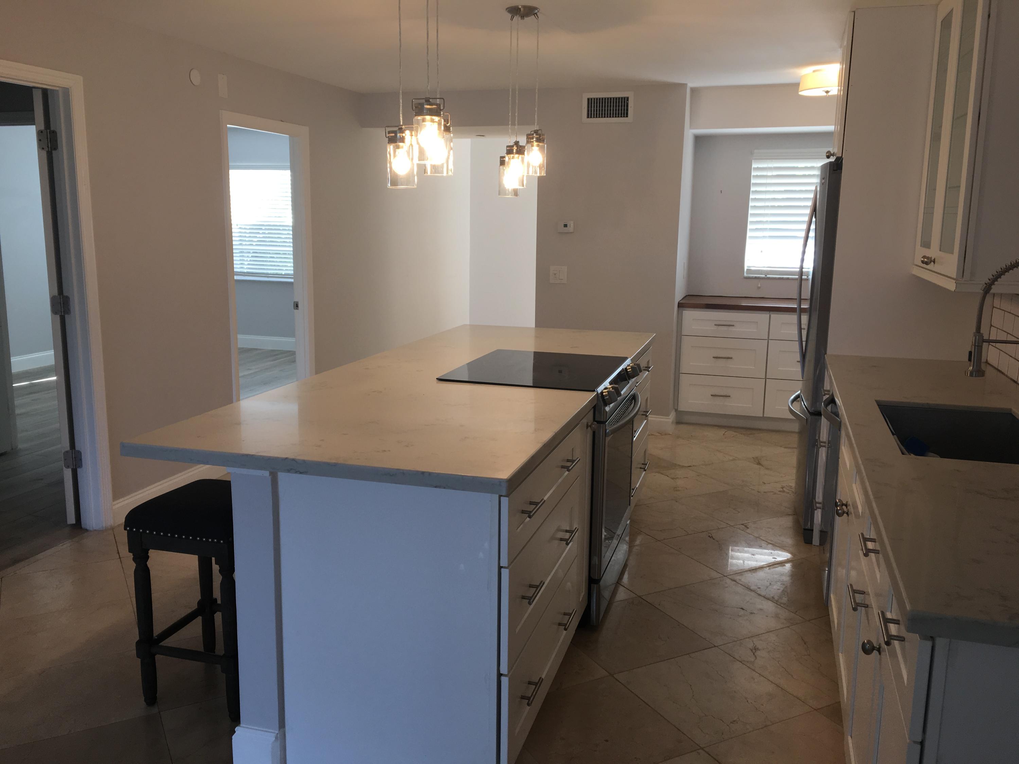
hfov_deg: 61.7
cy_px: 382
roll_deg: -0.9
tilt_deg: -10.6
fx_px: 854
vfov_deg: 48.2
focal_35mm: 29
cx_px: 510
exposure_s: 1/40
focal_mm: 4.15
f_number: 2.2
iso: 25
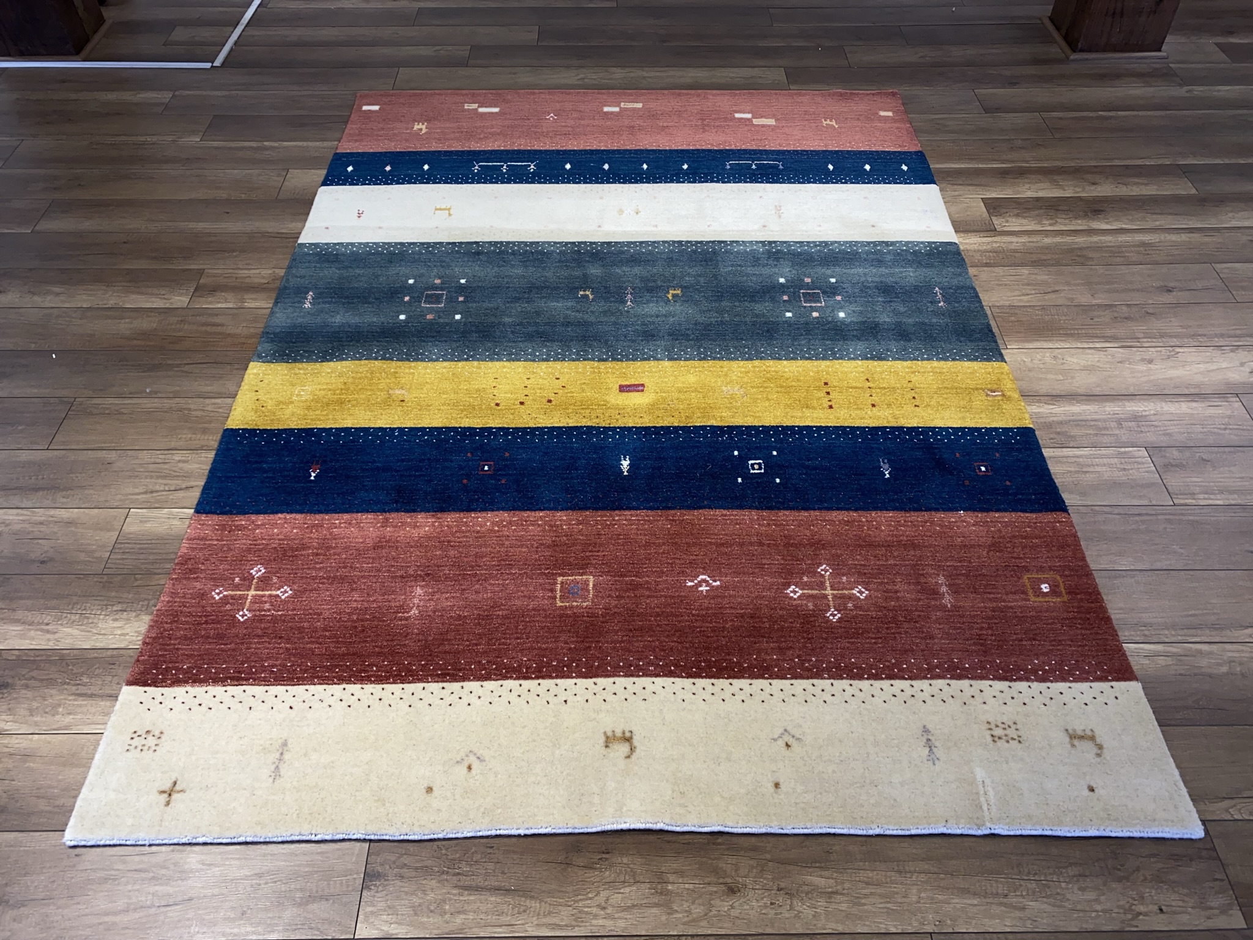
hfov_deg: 67.3
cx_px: 626
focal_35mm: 26
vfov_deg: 53.1
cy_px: 470
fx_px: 941
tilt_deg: -47.6
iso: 32
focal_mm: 4.25
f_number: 1.8
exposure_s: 1/36
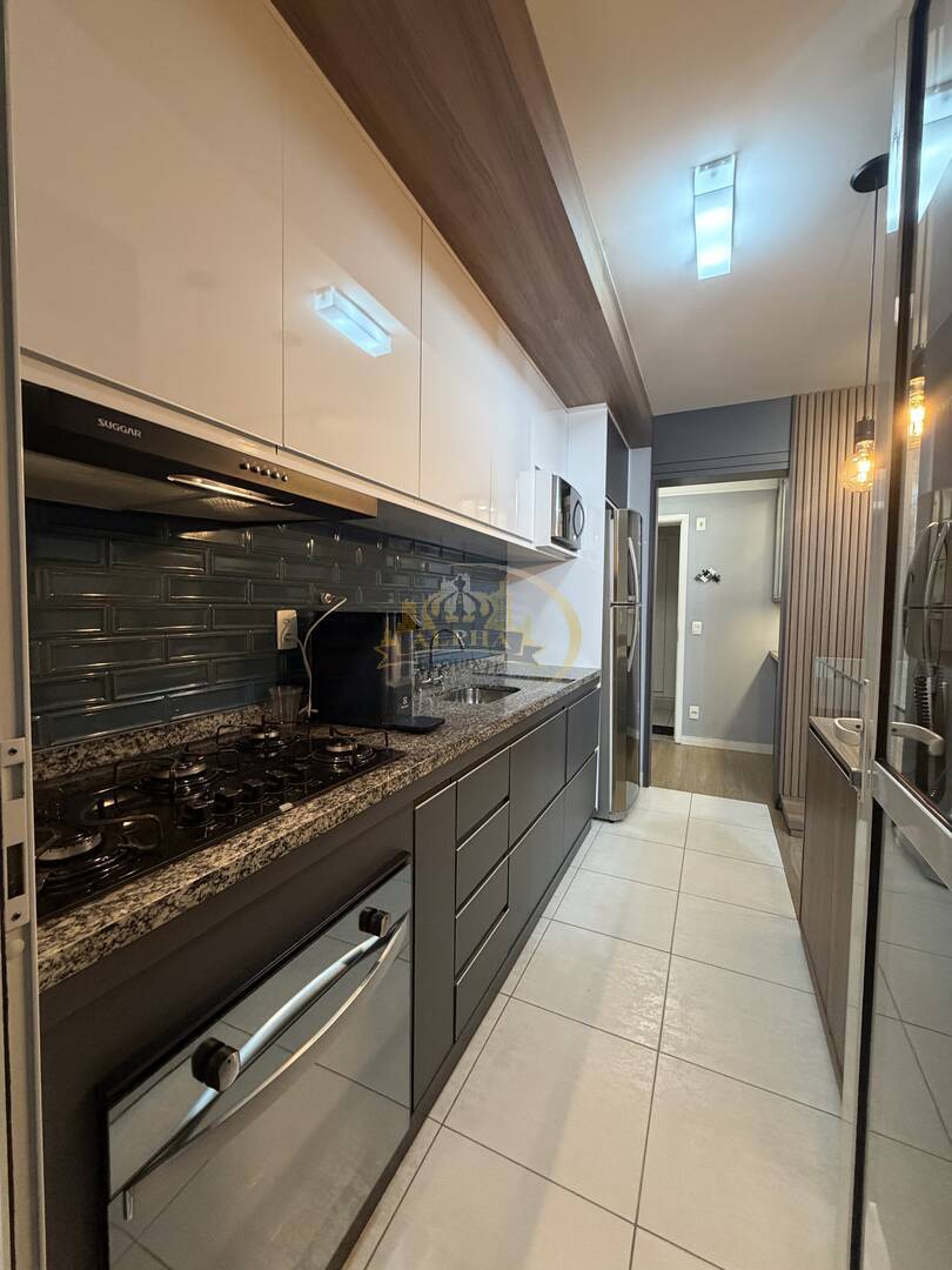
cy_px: 635
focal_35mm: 14
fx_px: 513
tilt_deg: -2.8
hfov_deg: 85.7
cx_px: 476
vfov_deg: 102.1
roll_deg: -0.9
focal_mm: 2.22
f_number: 2.2
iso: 400
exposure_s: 1/60
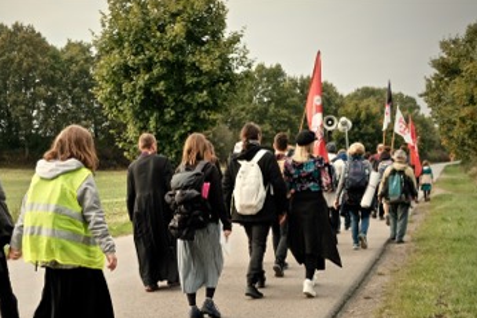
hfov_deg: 45.0
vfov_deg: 31.0
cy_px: 215
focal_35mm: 43
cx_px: 174
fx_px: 570
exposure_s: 1/640
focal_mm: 20.5
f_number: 3.6
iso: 400
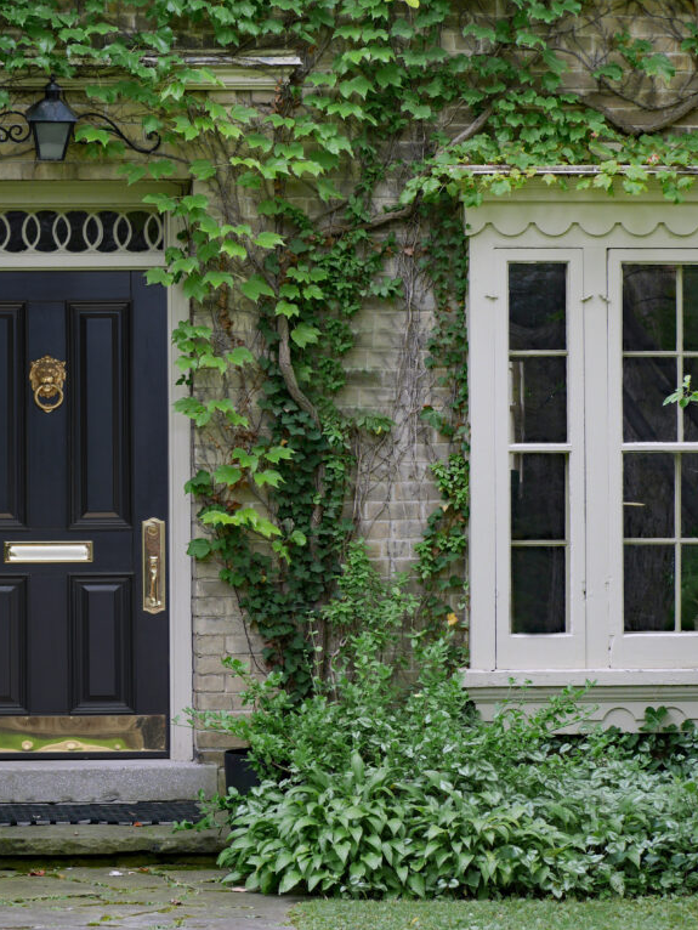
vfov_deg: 15.0
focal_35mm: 131
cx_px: 80
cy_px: 466
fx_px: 3520
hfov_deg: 11.3
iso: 400
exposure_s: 1/100
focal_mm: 49
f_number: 5.6
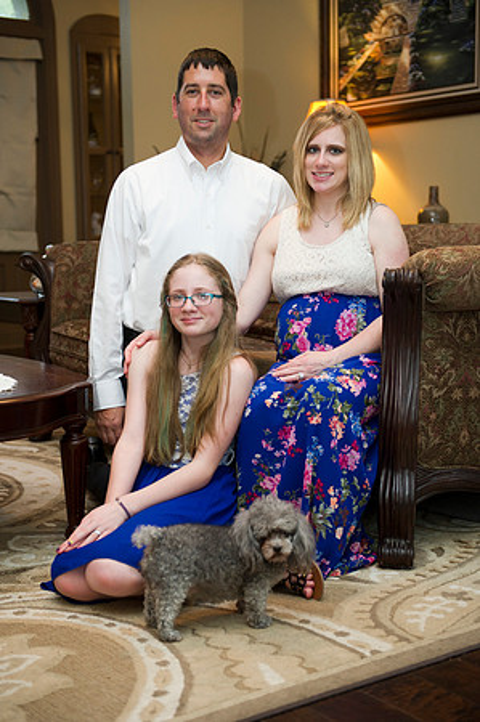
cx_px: 240
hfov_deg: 24.1
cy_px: 361
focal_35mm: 56
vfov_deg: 35.7
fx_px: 1123
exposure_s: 1/100
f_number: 3.2
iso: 1600
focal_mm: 56
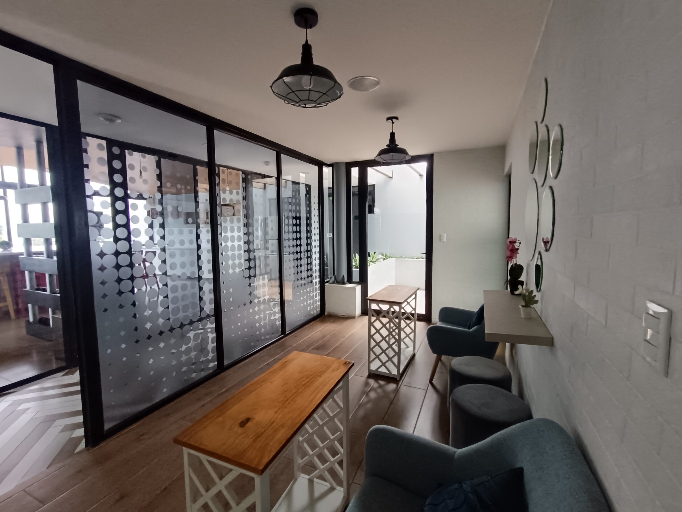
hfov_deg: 94.5
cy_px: 256
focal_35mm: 16
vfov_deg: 78.1
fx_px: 315
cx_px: 341
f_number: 2.2
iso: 367
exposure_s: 1/50
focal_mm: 1.66
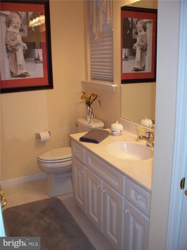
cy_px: 125
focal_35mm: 36
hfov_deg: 39.7
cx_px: 94
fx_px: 259
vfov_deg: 51.4
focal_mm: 7.54
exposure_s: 1/60
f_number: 2.8
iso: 200
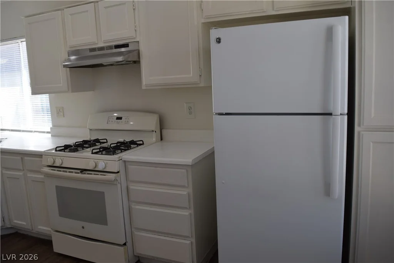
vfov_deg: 47.9
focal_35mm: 27
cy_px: 132
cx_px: 197
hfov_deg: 67.4
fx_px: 296
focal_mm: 18
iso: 400
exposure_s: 1/125
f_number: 5.6
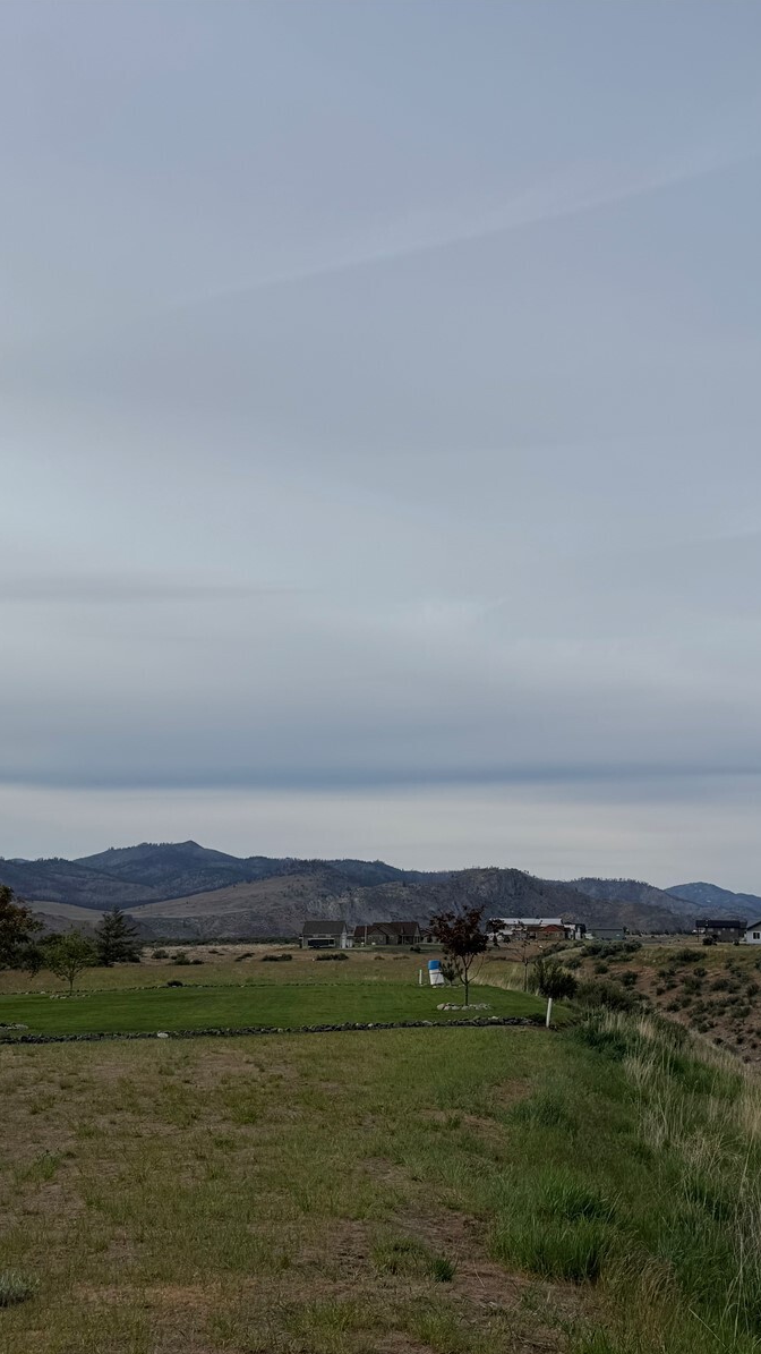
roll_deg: -0.3
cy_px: 678
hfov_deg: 33.5
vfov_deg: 56.6
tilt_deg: +10.9
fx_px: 1256
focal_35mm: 35
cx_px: 485
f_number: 1.78
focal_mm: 6.76
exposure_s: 1/7937
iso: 80
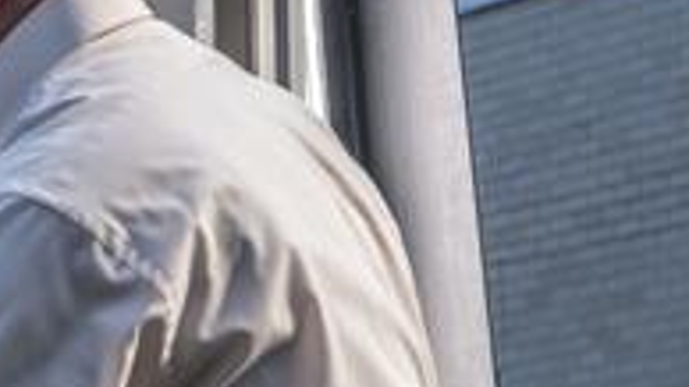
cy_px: 14
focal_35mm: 284
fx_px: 5187
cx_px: -522
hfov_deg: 7.4
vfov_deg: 4.3
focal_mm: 48.5
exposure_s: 1/200
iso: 800
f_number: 5.6
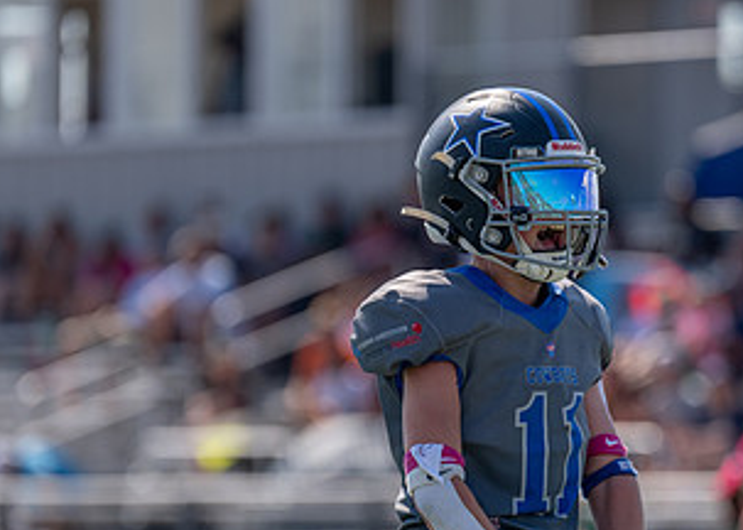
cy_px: 333
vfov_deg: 3.3
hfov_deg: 4.7
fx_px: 9068
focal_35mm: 430
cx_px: 446
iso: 100
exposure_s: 1/2000
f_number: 2.8
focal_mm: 200
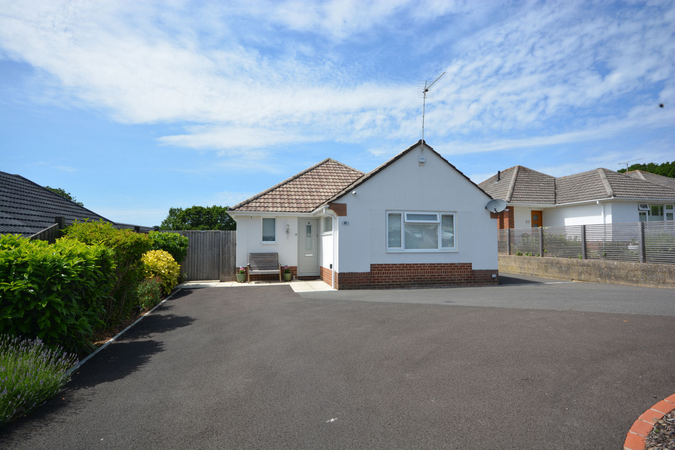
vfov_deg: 67.4
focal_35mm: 18
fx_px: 337
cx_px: 338
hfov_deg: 90.0
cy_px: 225
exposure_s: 1/250
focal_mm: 12
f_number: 8
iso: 100
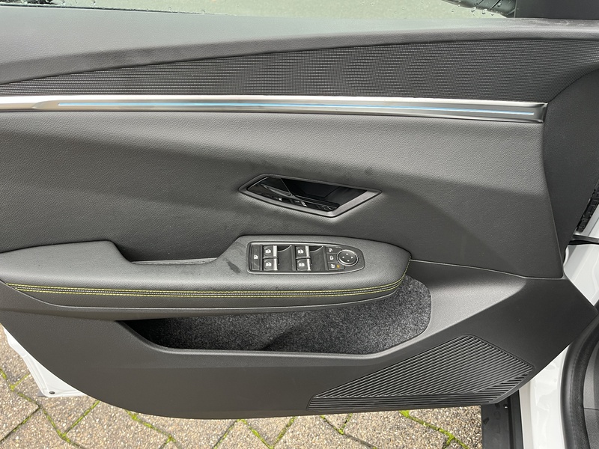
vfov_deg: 53.1
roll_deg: -0.4
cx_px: 300
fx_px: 450
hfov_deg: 67.3
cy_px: 224
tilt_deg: -40.7
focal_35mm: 26
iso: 125
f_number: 1.6
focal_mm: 5.1
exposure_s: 1/77
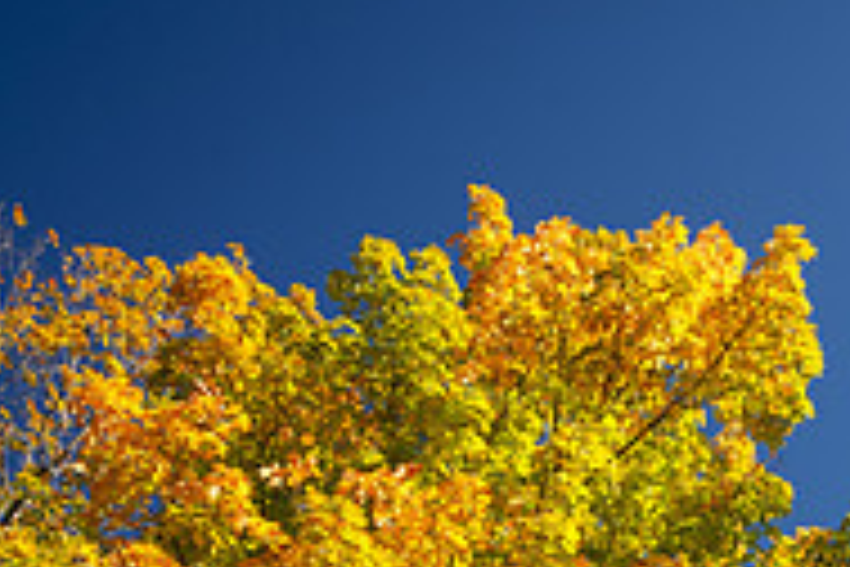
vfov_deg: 15.4
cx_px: 1157
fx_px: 1983
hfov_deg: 21.5
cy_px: 755
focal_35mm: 84
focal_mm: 26.5
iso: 400
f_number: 8
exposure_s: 1/125
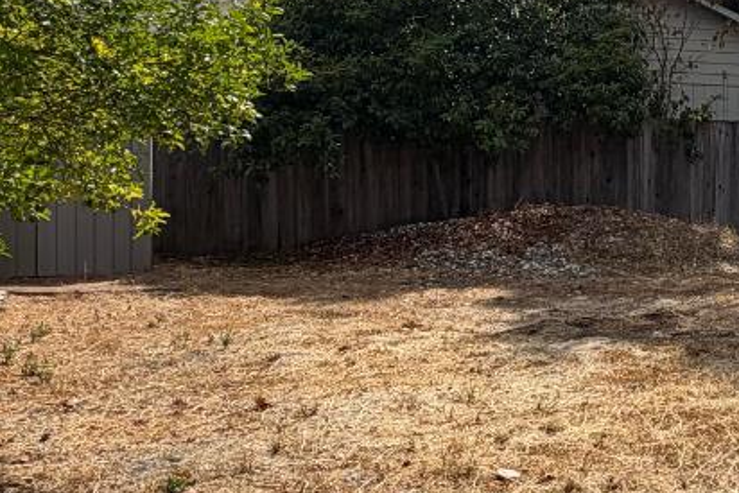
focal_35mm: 53
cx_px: 856
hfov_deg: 32.1
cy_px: 212
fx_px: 1088
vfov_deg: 25.5
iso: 20
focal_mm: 2.22
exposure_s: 1/770
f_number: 2.2
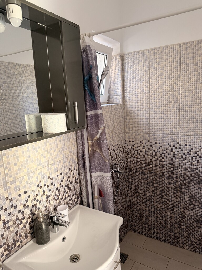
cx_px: 101
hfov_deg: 56.8
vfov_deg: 71.6
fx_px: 187
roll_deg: +2.5
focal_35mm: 24
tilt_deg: -10.5
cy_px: 135
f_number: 1.78
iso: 640
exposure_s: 1/60
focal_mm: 6.76
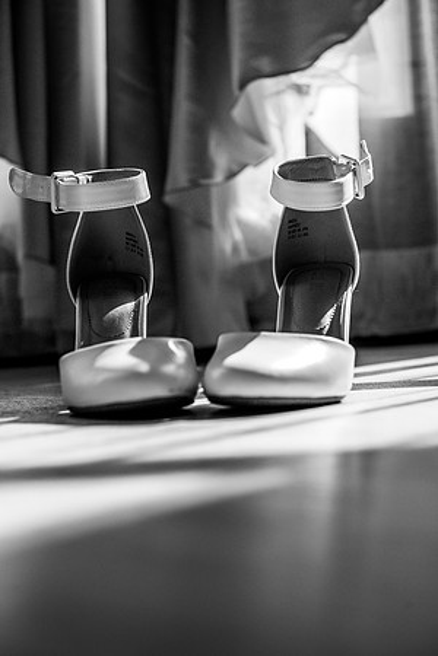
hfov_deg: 19.5
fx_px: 1277
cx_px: 219
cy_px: 328
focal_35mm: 70
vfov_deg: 28.8
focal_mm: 70
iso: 800
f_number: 5
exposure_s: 1/1250
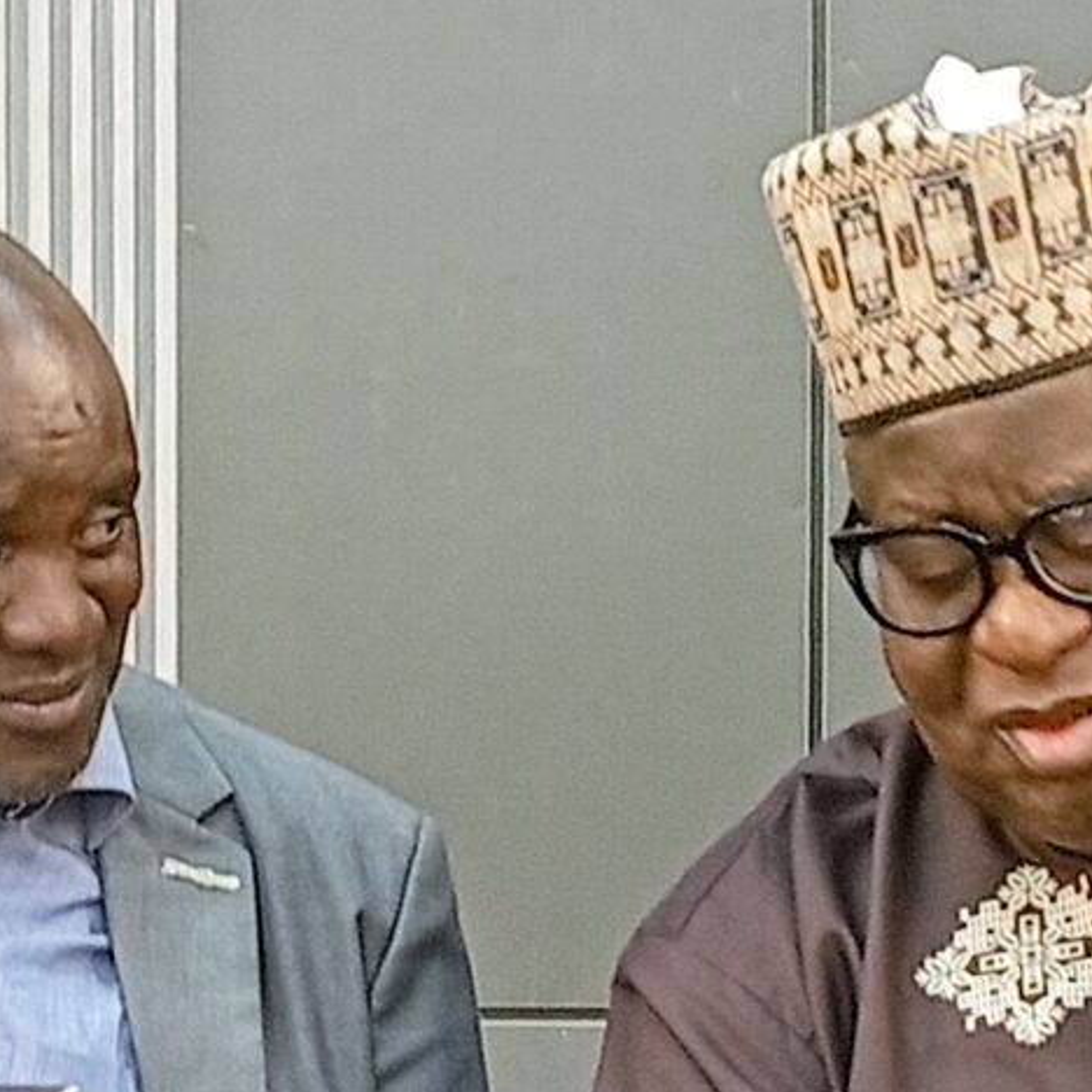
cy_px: 729
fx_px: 5461
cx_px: 590
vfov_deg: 11.4
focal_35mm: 153
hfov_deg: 11.4
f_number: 1.8
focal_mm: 3.98
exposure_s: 1/33.3
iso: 303
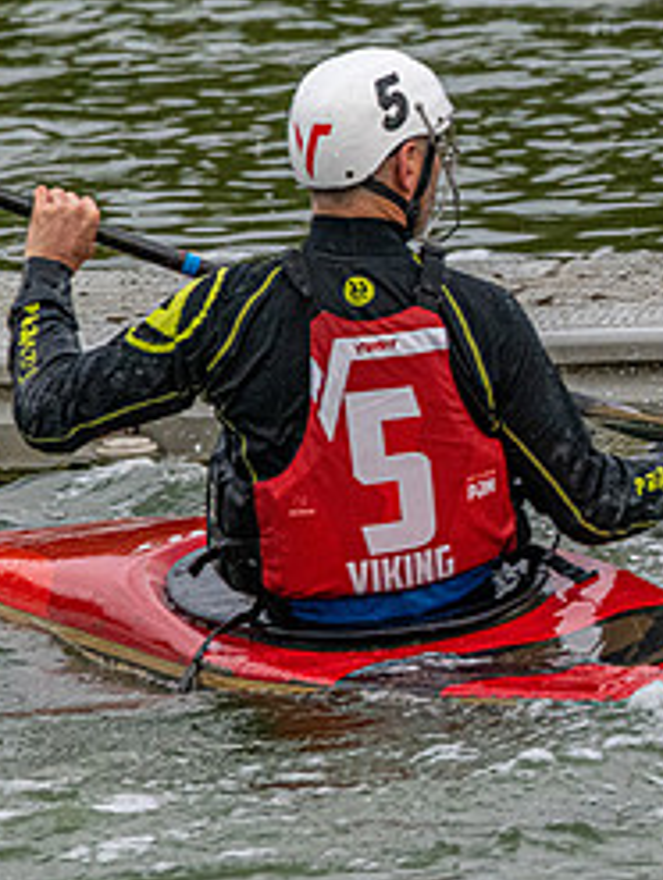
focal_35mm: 1040
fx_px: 26490
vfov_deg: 1.9
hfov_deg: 1.4
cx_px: 1025
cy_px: 496
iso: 3200
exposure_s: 1/2000
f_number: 9
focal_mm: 400
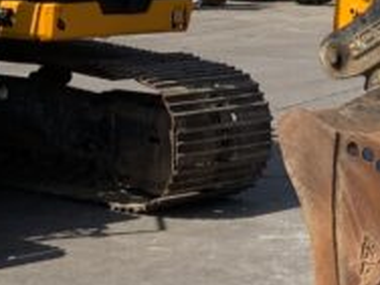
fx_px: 1734
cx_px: 331
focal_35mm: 158
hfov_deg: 12.4
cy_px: -210
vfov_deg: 9.0
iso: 20
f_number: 1.8
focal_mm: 3
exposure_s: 1/2427
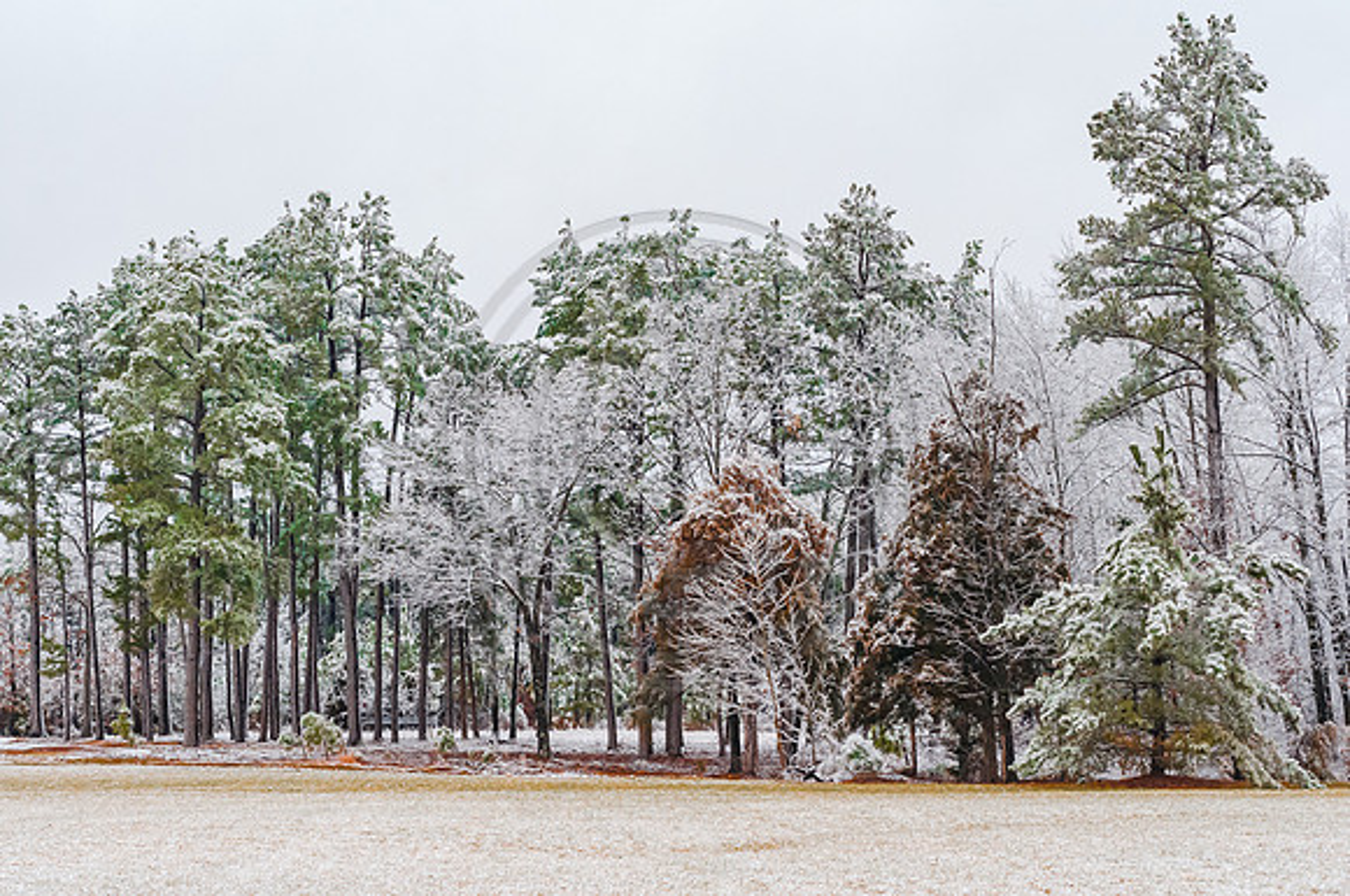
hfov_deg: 22.7
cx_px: 675
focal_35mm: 90
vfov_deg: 15.1
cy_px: 448
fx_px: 3370
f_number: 8
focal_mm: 60
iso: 2500
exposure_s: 1/500
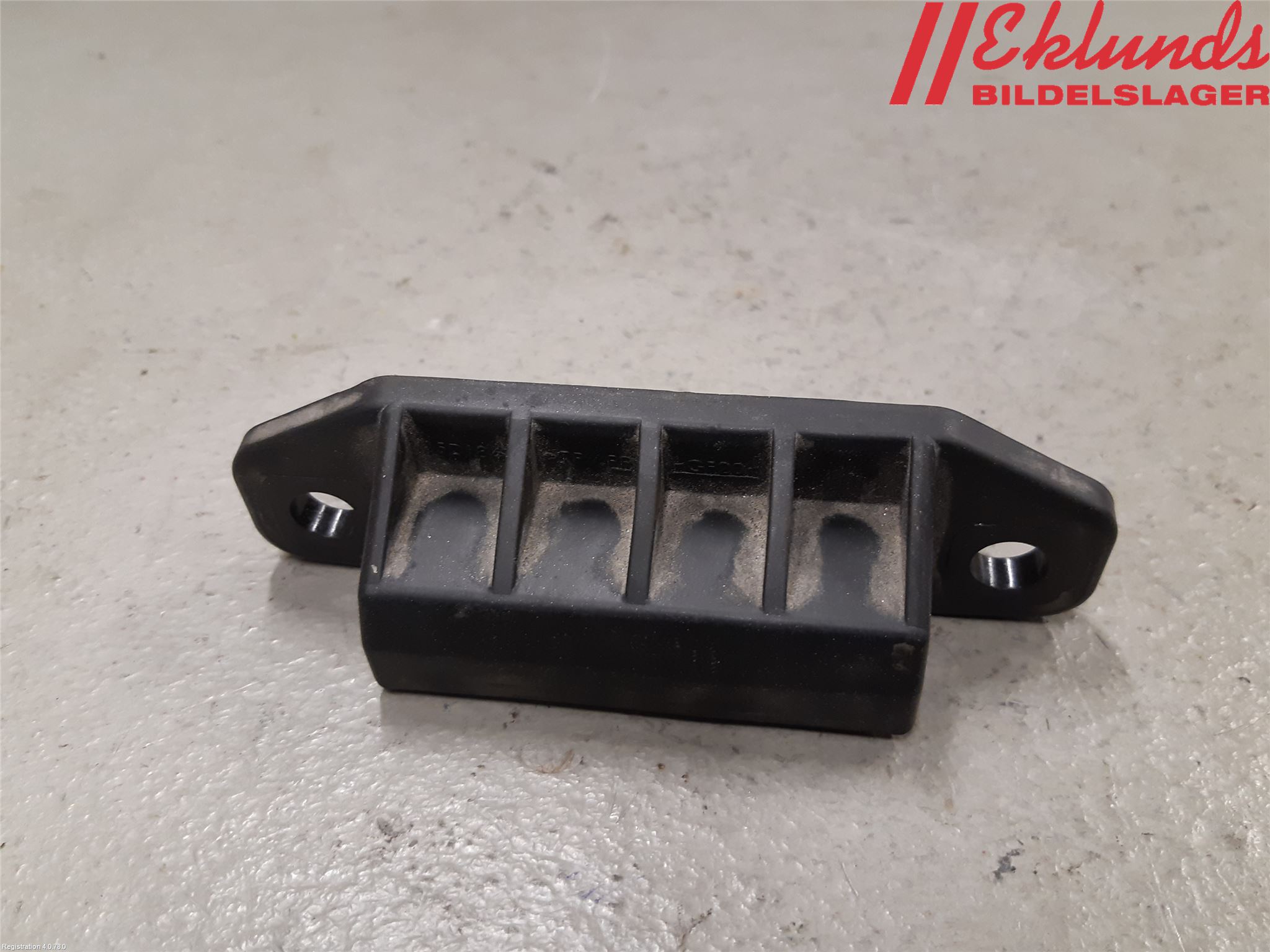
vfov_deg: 53.1
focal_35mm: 26
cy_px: 476
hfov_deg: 67.3
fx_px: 954
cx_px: 635
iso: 160
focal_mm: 3.93
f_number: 1.7
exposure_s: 1/50
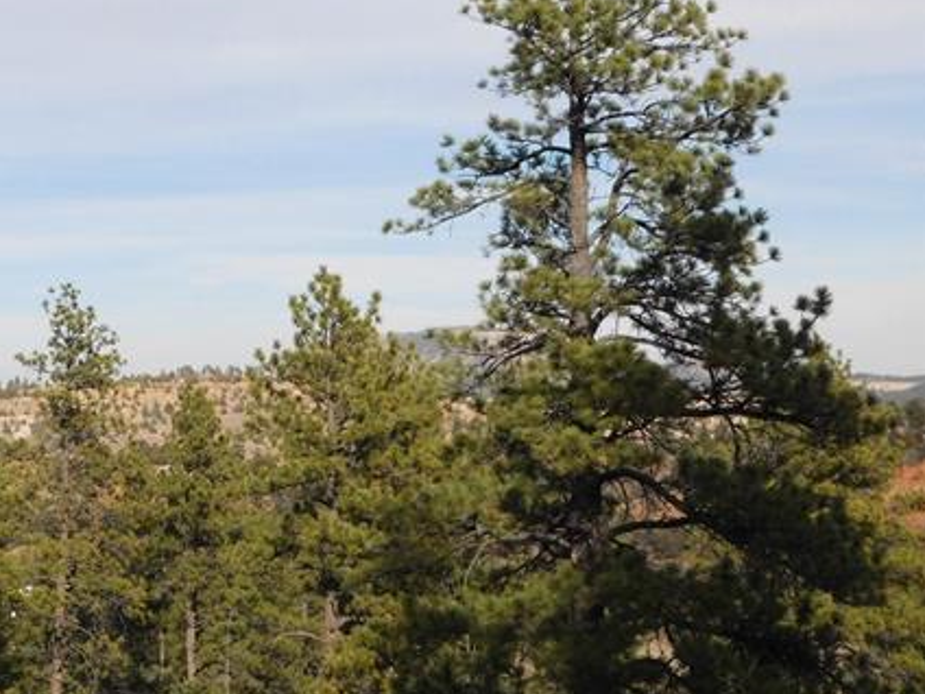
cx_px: 242
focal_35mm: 89
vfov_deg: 16.6
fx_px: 2378
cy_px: 222
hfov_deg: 21.8
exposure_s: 1/1250
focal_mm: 10.4
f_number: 8
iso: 800
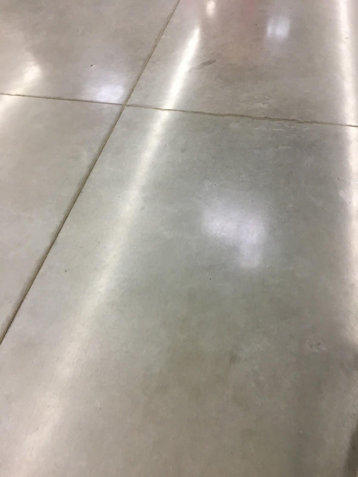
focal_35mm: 29
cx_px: 179
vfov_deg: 61.7
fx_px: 400
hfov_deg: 48.2
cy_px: 238
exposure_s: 1/30
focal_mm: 4.15
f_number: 2.2
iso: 32
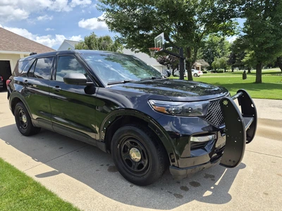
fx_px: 187
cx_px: 141
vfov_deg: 58.9
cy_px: 106
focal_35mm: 23
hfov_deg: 73.9
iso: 80
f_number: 1.8
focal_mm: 5.4
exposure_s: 1/3928
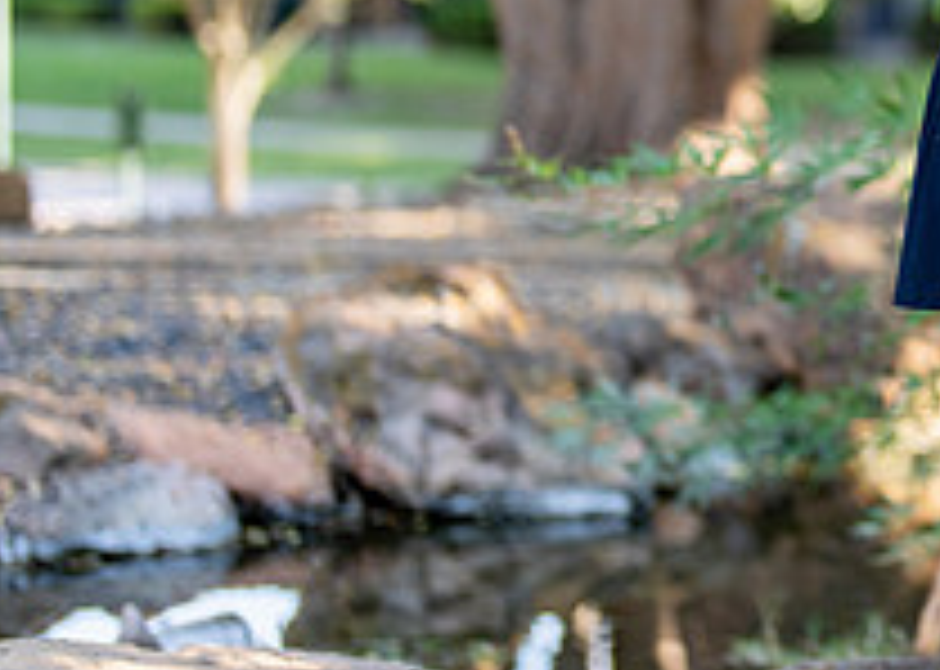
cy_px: 81
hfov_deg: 11.1
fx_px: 4696
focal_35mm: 176
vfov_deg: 8.1
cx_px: 1314
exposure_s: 1/800
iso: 100
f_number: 1.2
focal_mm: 50
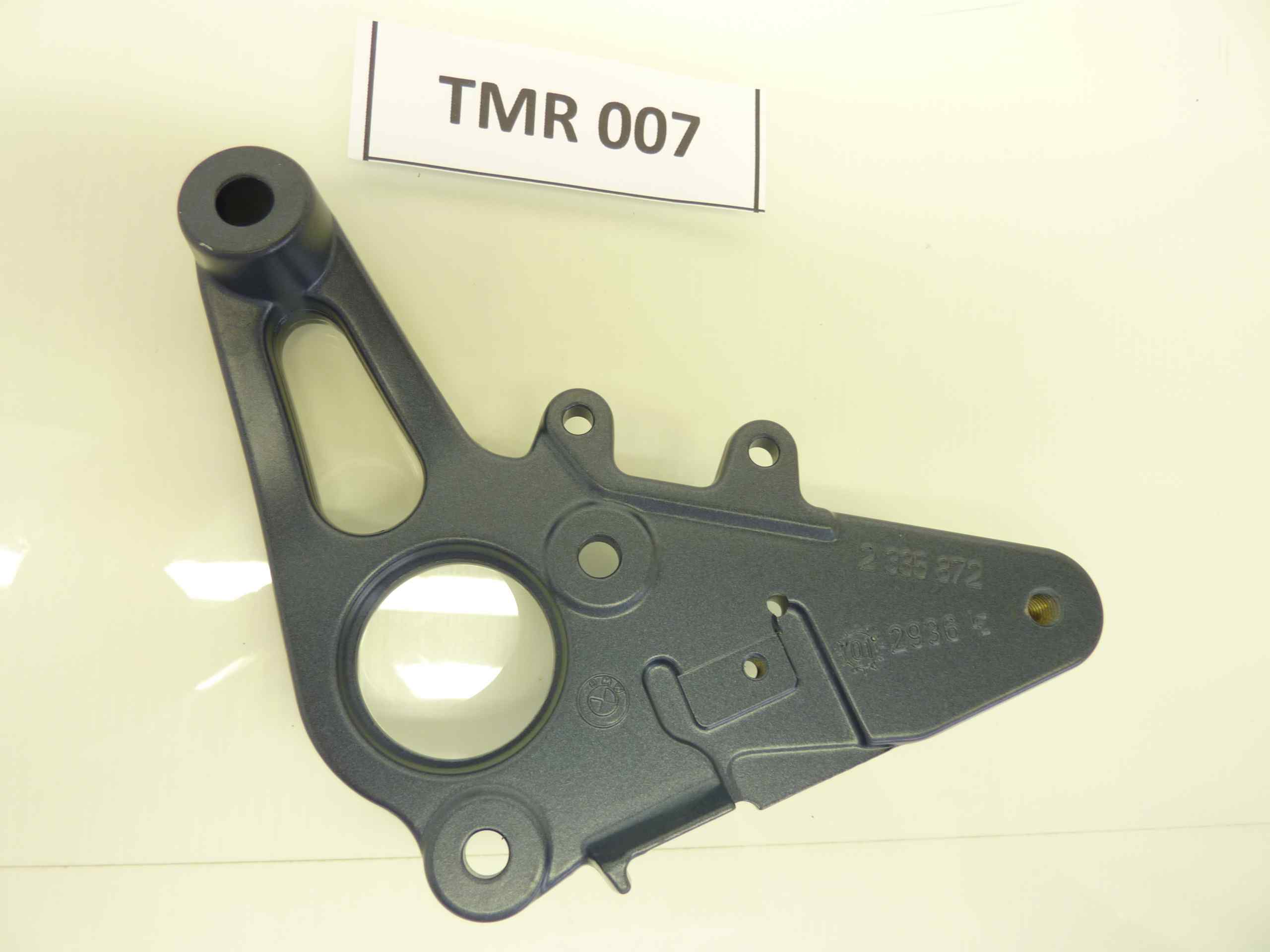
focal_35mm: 25
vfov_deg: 54.9
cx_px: 635
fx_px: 917
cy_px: 476
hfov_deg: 69.4
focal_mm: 4.1
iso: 80
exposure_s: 1/20
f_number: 3.3
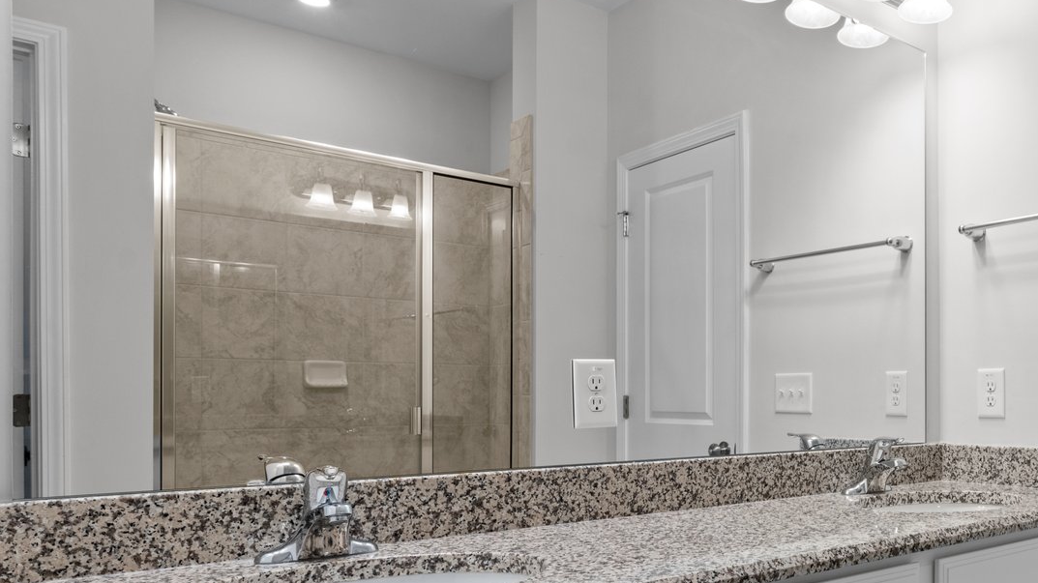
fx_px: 826
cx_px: 867
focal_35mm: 30
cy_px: 399
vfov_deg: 38.4
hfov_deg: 58.1
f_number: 7.1
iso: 400
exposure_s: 1/13
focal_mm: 15
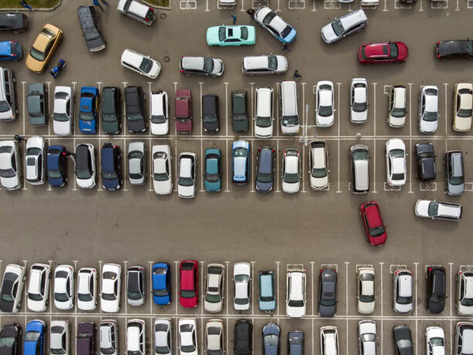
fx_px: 410
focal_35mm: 30
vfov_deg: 46.7
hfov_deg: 59.7
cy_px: 205
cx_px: 272
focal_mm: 4.5
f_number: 2.8
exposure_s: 1/640
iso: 100
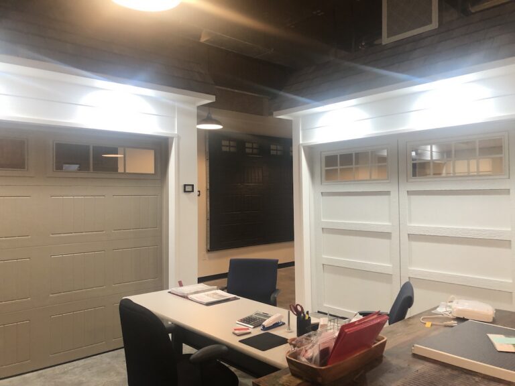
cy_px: 193
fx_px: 417
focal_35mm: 28
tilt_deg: +1.0
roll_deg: +0.7
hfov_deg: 63.4
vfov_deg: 49.7
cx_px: 258
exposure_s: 1/15
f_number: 1.8
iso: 40
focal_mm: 4
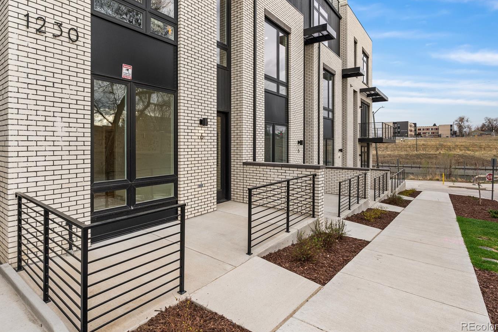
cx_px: 224
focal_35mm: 19
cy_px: 137
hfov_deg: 86.6
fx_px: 263
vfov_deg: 64.1
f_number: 9
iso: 500
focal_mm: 16
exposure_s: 1/250
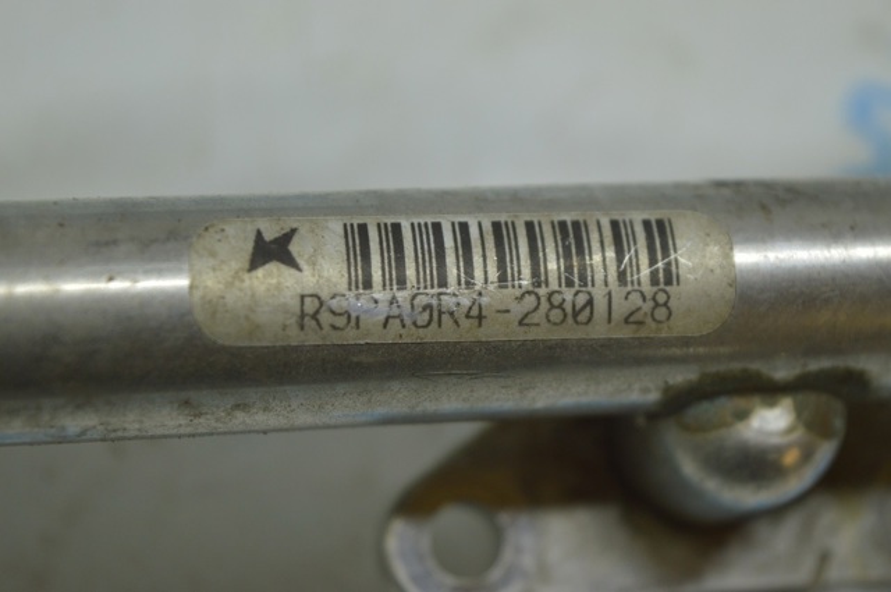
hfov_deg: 24.6
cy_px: 296
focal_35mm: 82
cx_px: 446
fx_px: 2039
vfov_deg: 16.5
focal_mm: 55
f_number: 5.6
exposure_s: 1/60
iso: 400
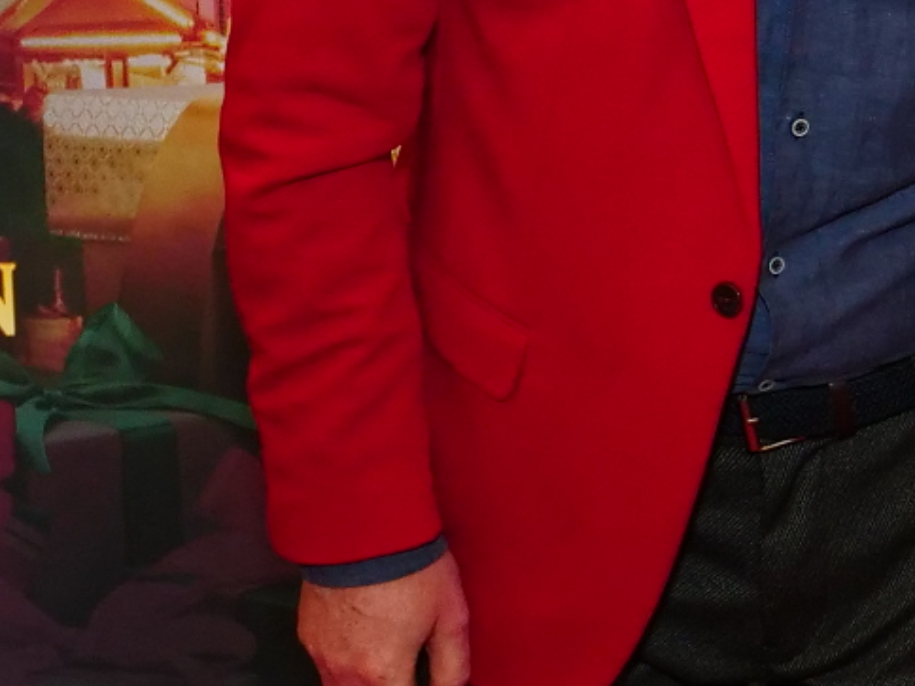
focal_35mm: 141
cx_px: 1805
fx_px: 3727
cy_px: 157
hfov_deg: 12.4
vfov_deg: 10.5
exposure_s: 1/125
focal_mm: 13
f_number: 3.5
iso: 800
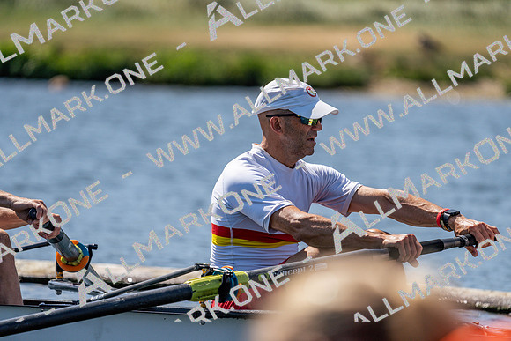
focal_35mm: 481
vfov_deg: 2.9
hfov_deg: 4.3
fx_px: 6829
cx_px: 256
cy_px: 170
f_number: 6.3
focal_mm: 481
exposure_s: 1/2000
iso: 250
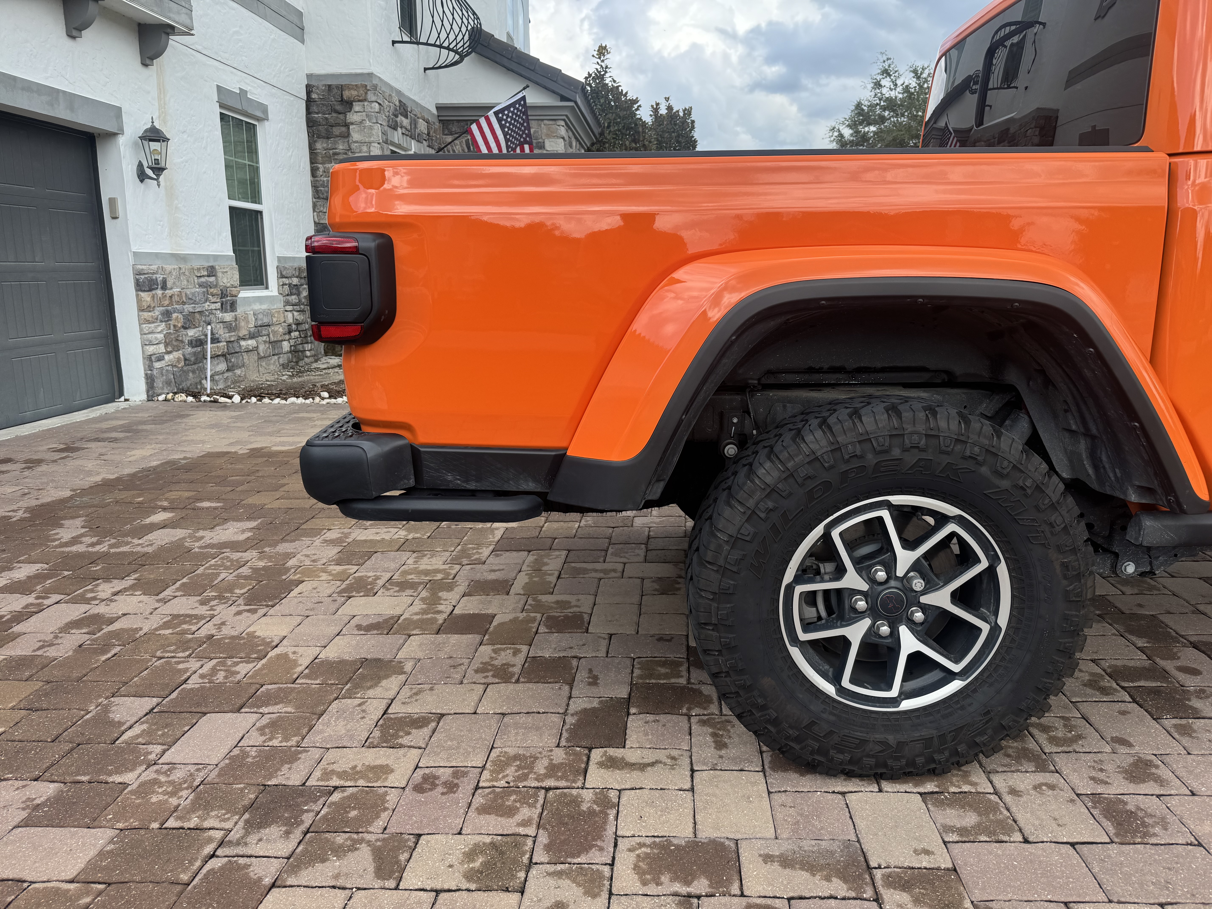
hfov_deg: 71.6
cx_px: 606
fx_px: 840
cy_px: 454
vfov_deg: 56.8
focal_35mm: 24
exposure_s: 1/1285
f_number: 1.78
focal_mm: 6.76
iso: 80
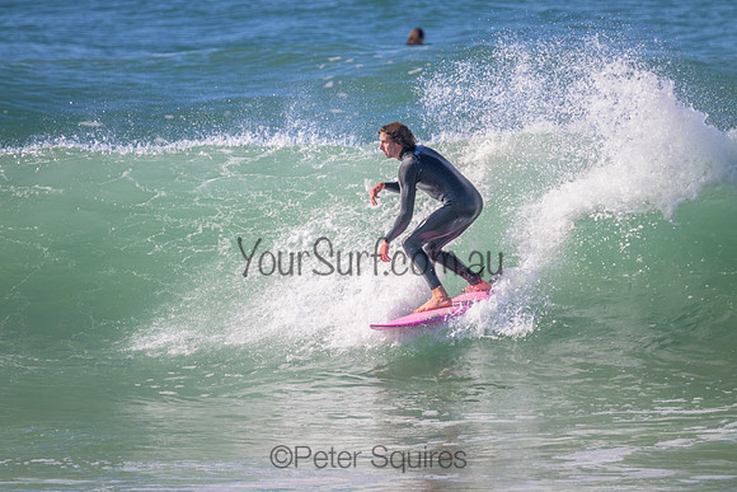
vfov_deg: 1.7
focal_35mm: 800
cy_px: 246
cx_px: 368
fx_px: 16381
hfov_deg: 2.6
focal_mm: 800
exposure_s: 1/2000
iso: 1600
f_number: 11
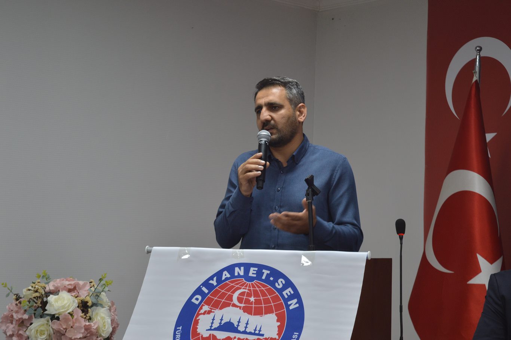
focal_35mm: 82
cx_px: 256
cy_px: 170
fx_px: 1171
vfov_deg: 16.5
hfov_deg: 24.6
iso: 400
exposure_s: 1/25
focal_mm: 55
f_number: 5.6
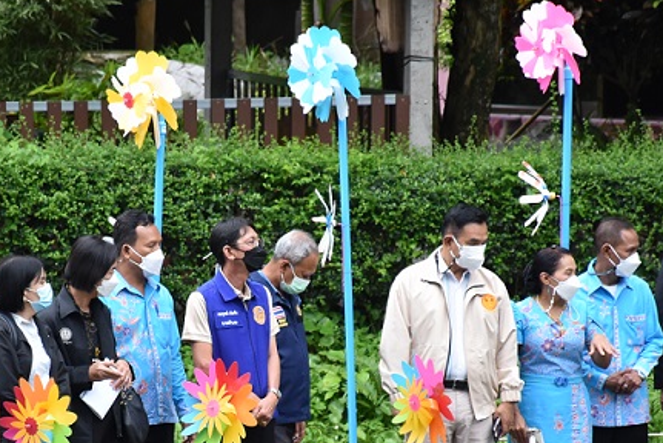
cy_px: 304
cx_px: 209
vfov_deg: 3.1
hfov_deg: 4.7
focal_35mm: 442
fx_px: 8145
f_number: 5.6
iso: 800
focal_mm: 140
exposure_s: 1/200
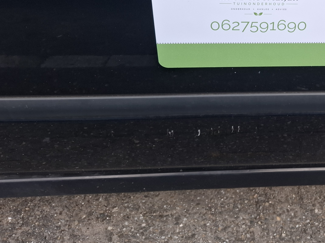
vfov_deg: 31.3
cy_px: 24
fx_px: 413
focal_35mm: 44
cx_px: 279
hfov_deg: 40.4
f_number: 1.8
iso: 50
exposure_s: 1/129
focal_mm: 5.54
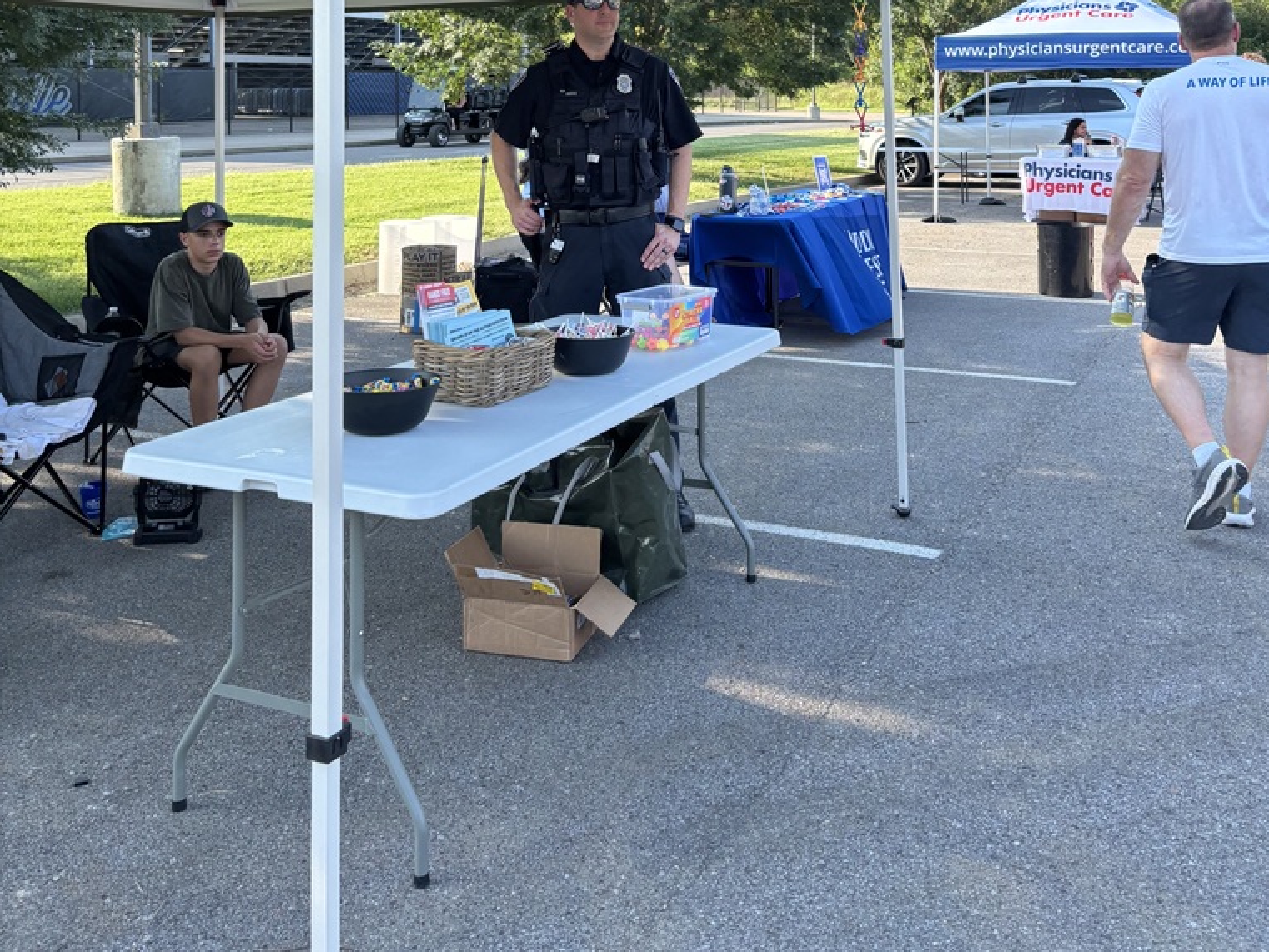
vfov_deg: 38.0
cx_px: 639
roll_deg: -0.7
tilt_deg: +2.0
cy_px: 100
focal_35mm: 35
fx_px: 1283
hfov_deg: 52.6
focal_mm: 5.96
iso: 50
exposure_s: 1/997
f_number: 1.6
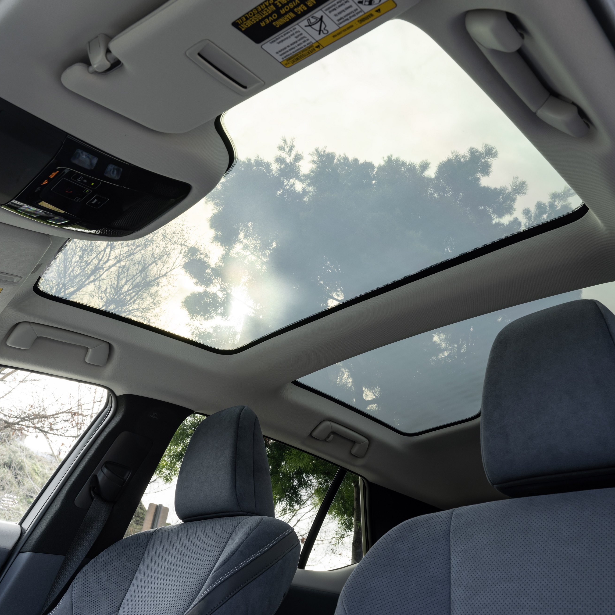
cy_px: 310
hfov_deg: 52.5
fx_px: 623
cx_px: 315
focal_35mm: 31
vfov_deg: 52.5
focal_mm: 24
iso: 64
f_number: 9
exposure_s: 1/3
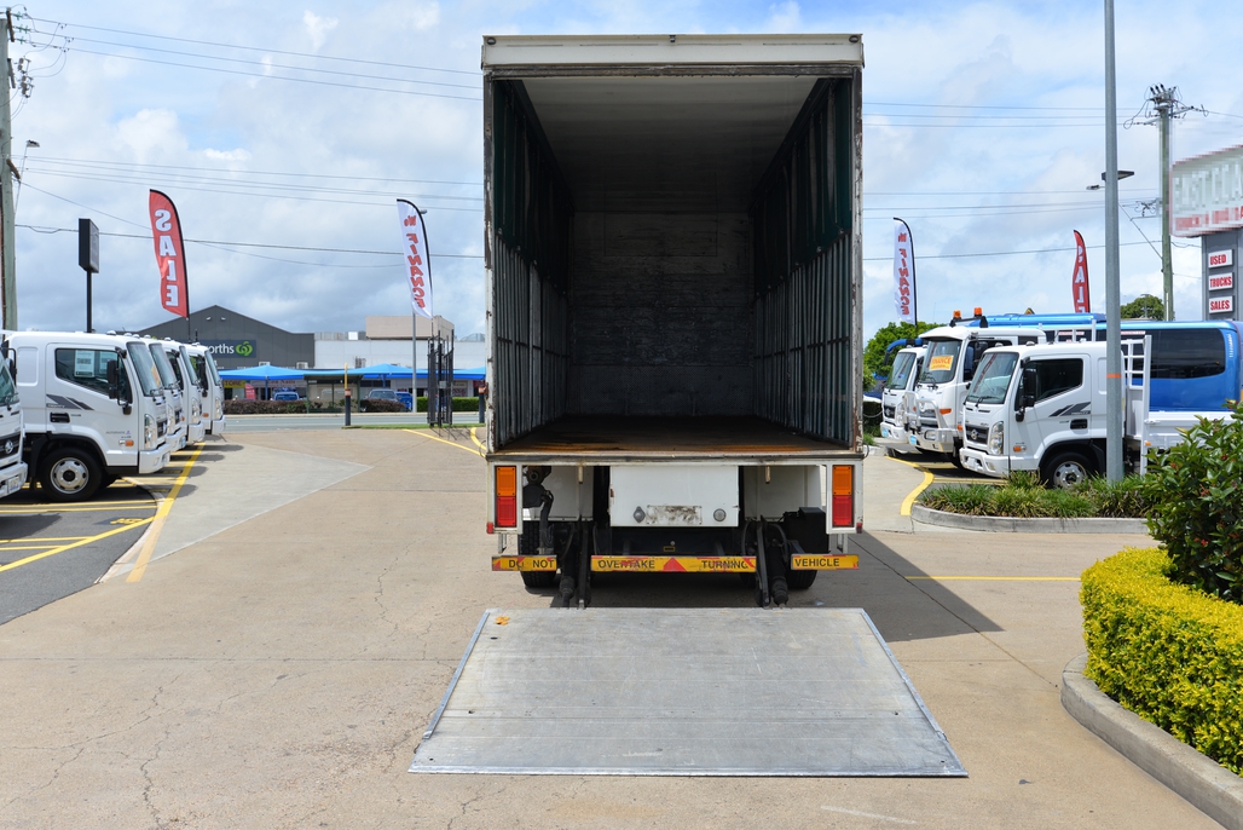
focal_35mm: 35
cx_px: 622
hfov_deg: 54.4
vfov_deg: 37.9
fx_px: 1209
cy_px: 415
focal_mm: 35
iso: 100
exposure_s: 1/250
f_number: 8
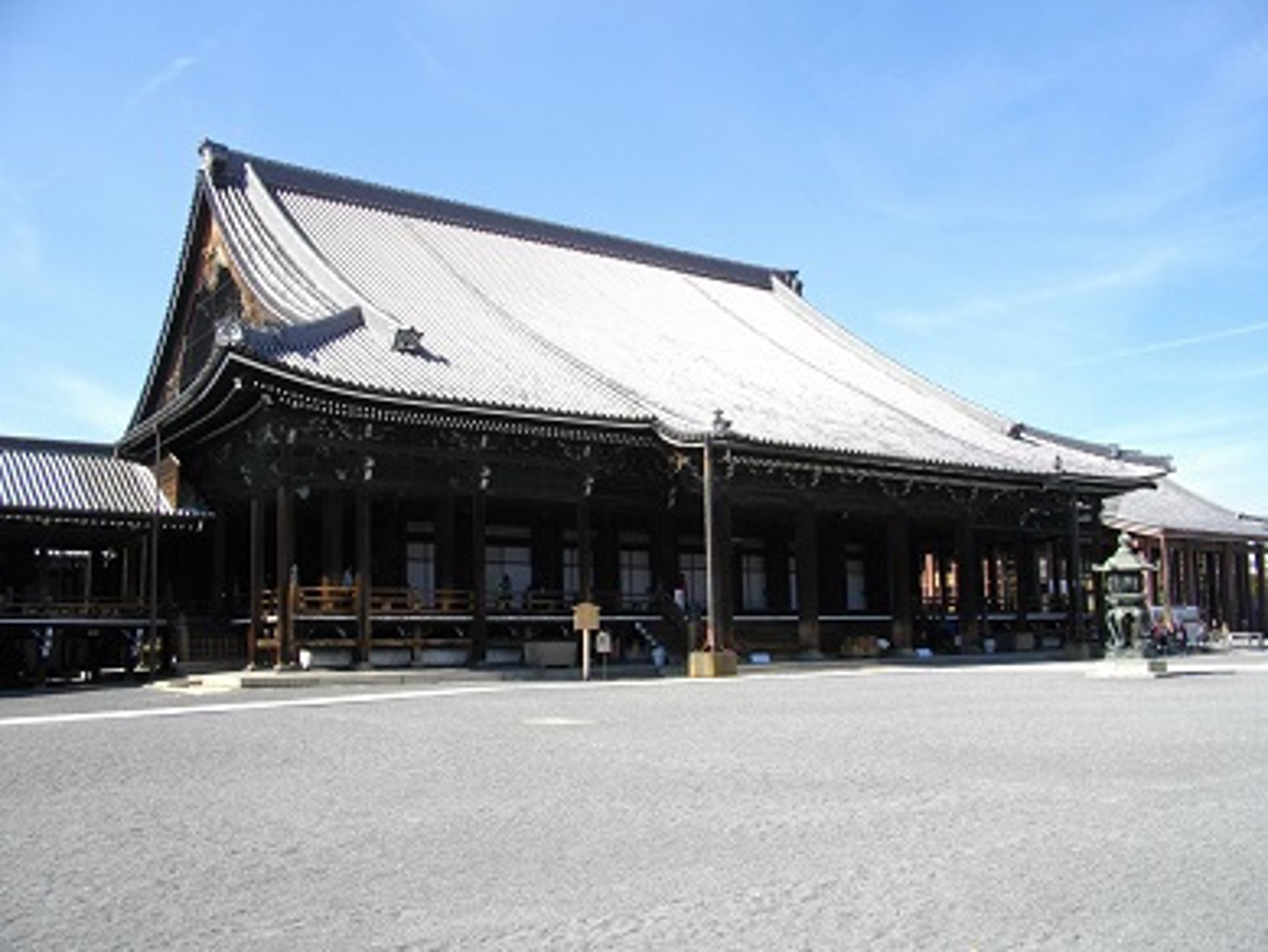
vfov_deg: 44.2
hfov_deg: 56.8
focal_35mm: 32
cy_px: 476
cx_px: 634
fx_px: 1173
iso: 100
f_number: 5.5
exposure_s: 1/200
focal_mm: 5.7
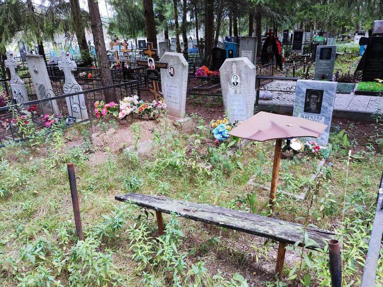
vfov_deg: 53.1
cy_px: 144
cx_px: 192
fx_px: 288
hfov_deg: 67.3
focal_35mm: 26
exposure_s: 1/50
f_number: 1.75
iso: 193
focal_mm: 4.77
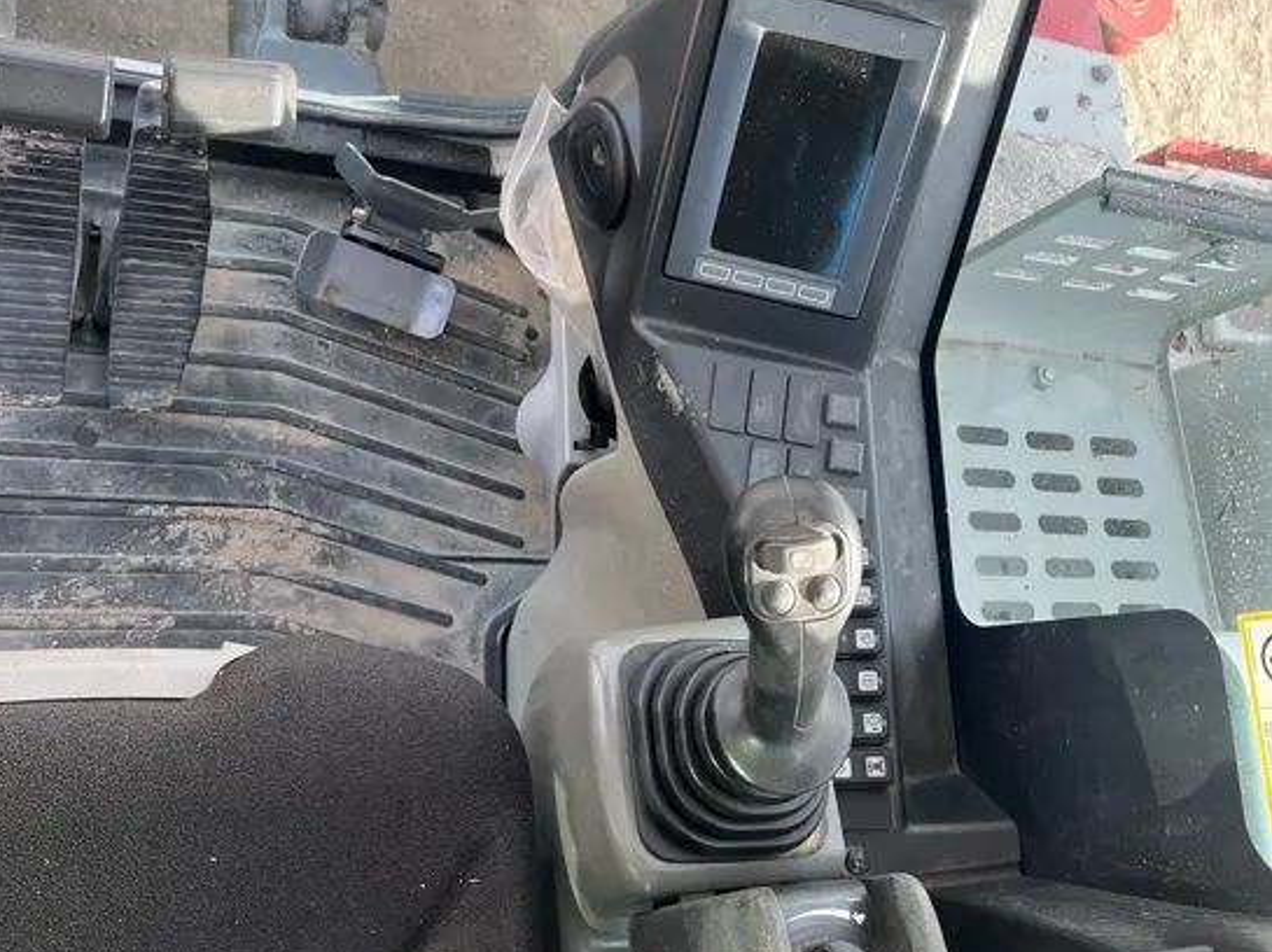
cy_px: 344
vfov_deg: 40.3
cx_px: 632
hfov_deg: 52.7
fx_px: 1285
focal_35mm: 35
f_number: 1.6
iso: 32
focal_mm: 5.1
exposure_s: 1/129
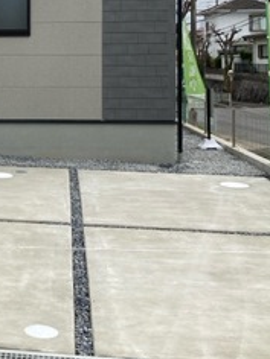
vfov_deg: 25.2
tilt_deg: +0.3
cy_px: 70
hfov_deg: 18.7
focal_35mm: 76
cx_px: -21
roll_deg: -0.3
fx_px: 790
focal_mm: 3.99
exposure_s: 1/1389
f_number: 1.8
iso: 20
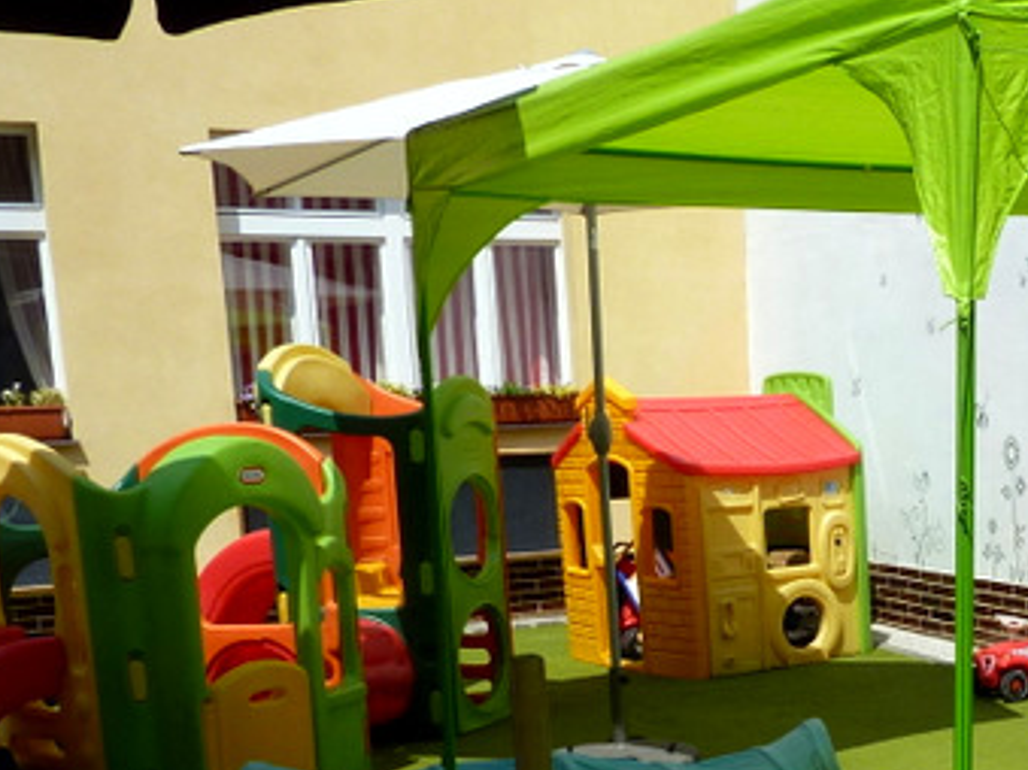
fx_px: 1752
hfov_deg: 30.4
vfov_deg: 23.8
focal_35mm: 59
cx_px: 1025
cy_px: 755
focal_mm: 4.1
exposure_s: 1/500
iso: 80
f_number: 5.6
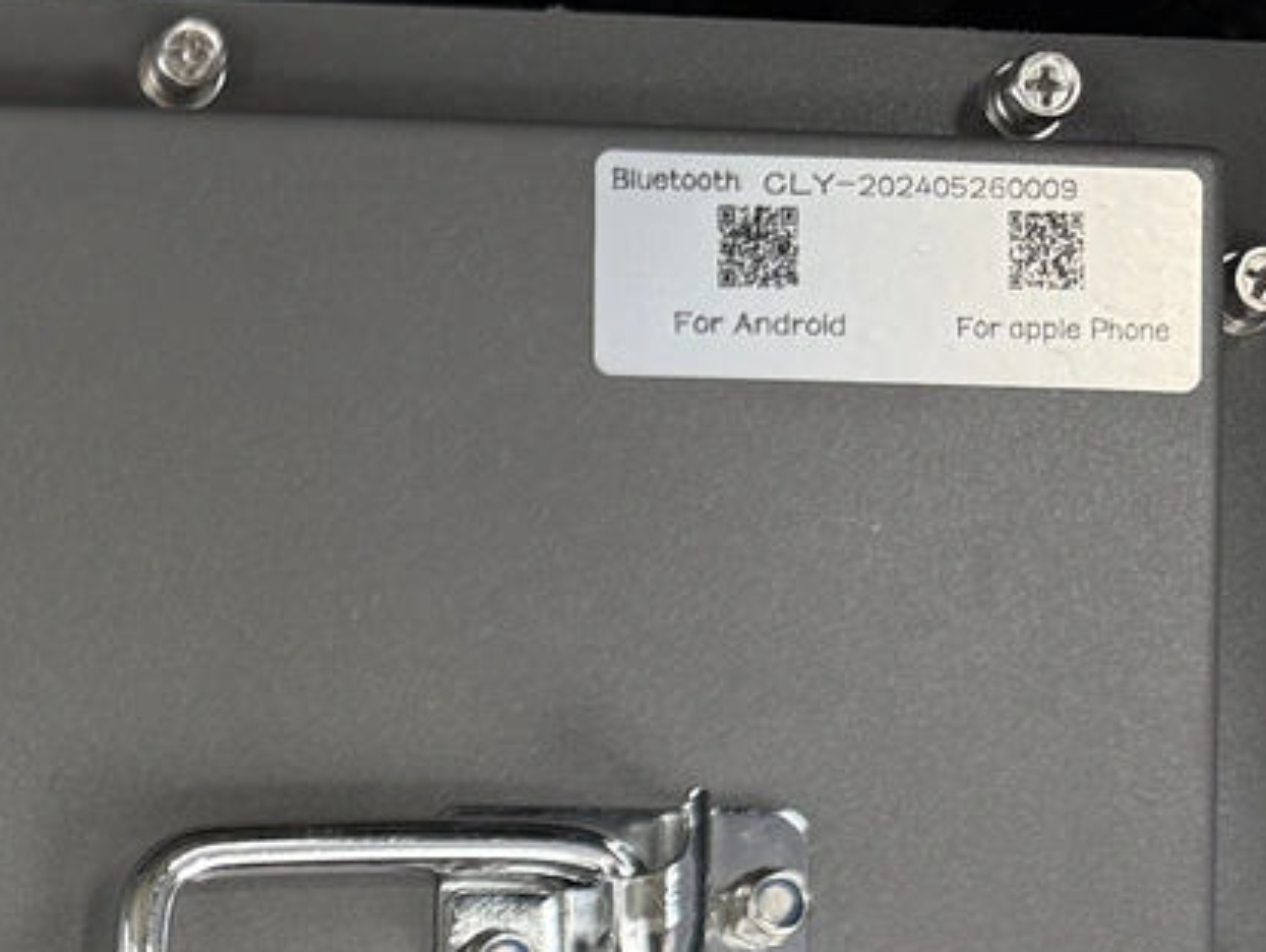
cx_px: -416
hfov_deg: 22.4
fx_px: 2819
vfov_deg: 17.3
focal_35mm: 77
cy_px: 1413
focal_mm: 6.76
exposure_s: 1/858
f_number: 1.78
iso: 100
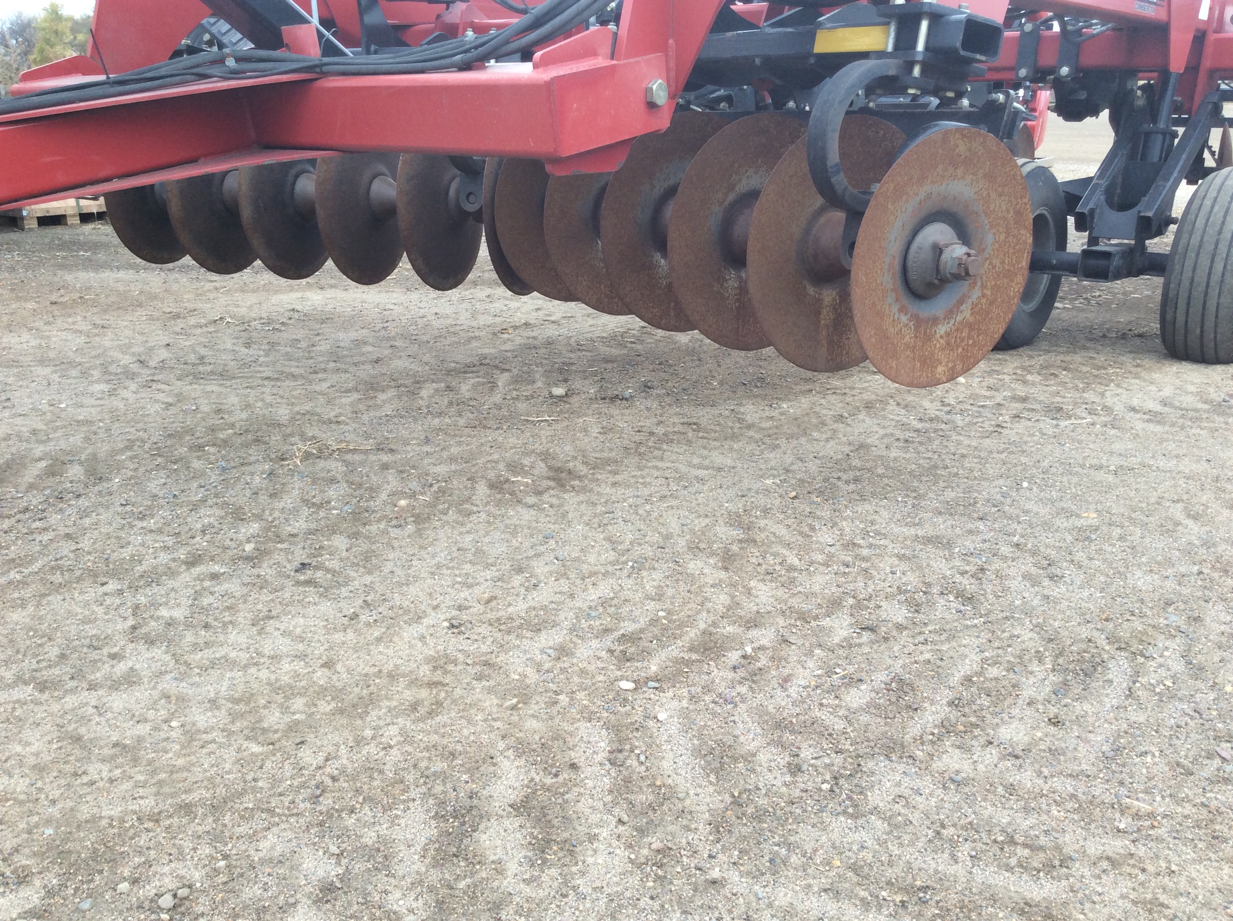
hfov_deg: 56.9
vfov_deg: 44.1
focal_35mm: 32
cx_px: 616
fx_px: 1138
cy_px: 460
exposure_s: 1/123
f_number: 2.4
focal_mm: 3.3
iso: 32
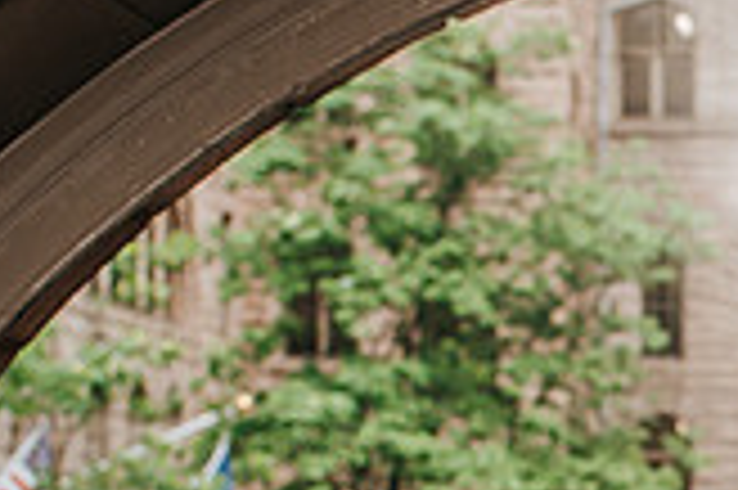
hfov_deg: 14.4
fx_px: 2765
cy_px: 645
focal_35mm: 135
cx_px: 1035
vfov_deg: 9.9
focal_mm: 35
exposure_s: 1/160
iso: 280
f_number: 4
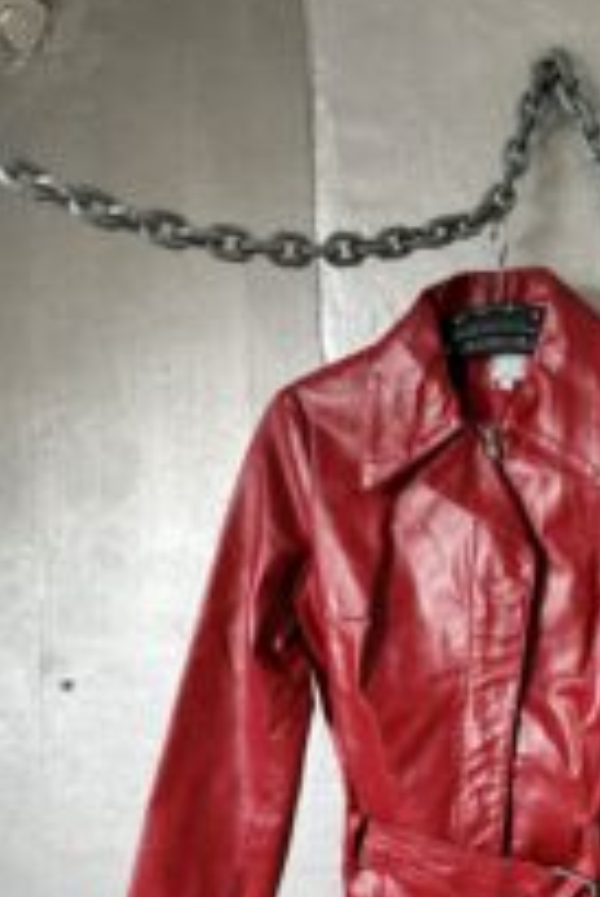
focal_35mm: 43
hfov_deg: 30.3
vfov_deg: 44.7
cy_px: 602
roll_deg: -0.3
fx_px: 1073
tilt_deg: +0.7
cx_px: 506
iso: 400
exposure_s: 1/60
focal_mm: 6.76
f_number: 1.78
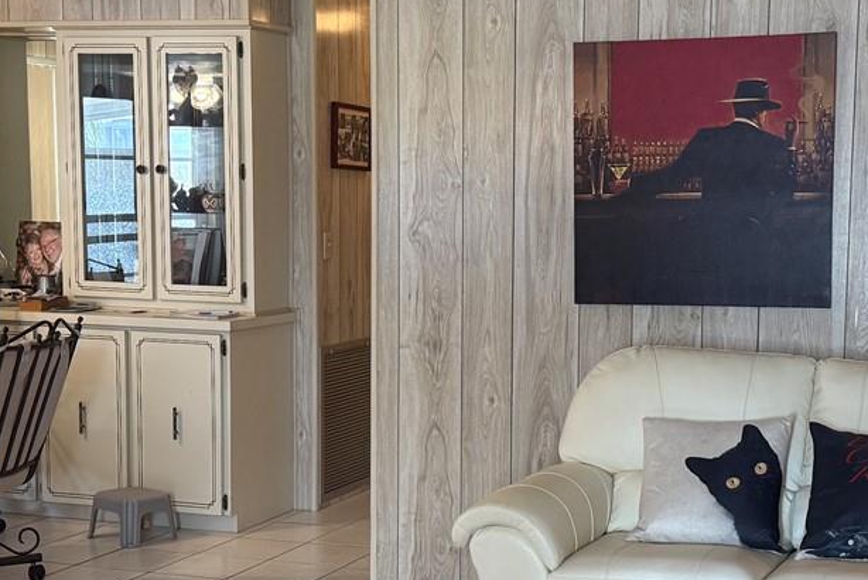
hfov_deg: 30.7
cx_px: 577
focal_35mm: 65
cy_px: 359
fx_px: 1568
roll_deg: -0.9
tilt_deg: -6.1
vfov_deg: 20.9
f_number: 1.78
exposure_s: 1/60
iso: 200
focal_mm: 6.76
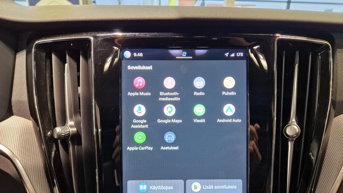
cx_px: 174
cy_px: 132
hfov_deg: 71.9
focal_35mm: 26
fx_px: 236
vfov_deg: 43.6
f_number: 1.8
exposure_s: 1/100
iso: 500
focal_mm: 5.4
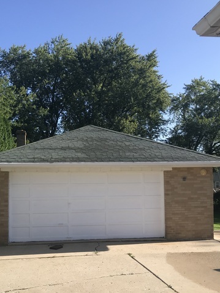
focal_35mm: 39
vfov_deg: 47.7
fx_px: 331
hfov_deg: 36.6
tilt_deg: +4.7
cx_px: 85
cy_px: 167
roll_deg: +0.2
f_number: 1.8
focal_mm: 3.99
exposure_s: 1/1429
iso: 20
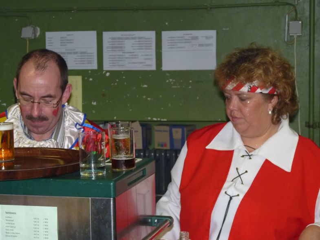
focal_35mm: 87
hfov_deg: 22.5
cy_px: 120
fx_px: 804
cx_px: 160
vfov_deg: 17.0
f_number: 3.4
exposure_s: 1/40
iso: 250
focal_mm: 15.5
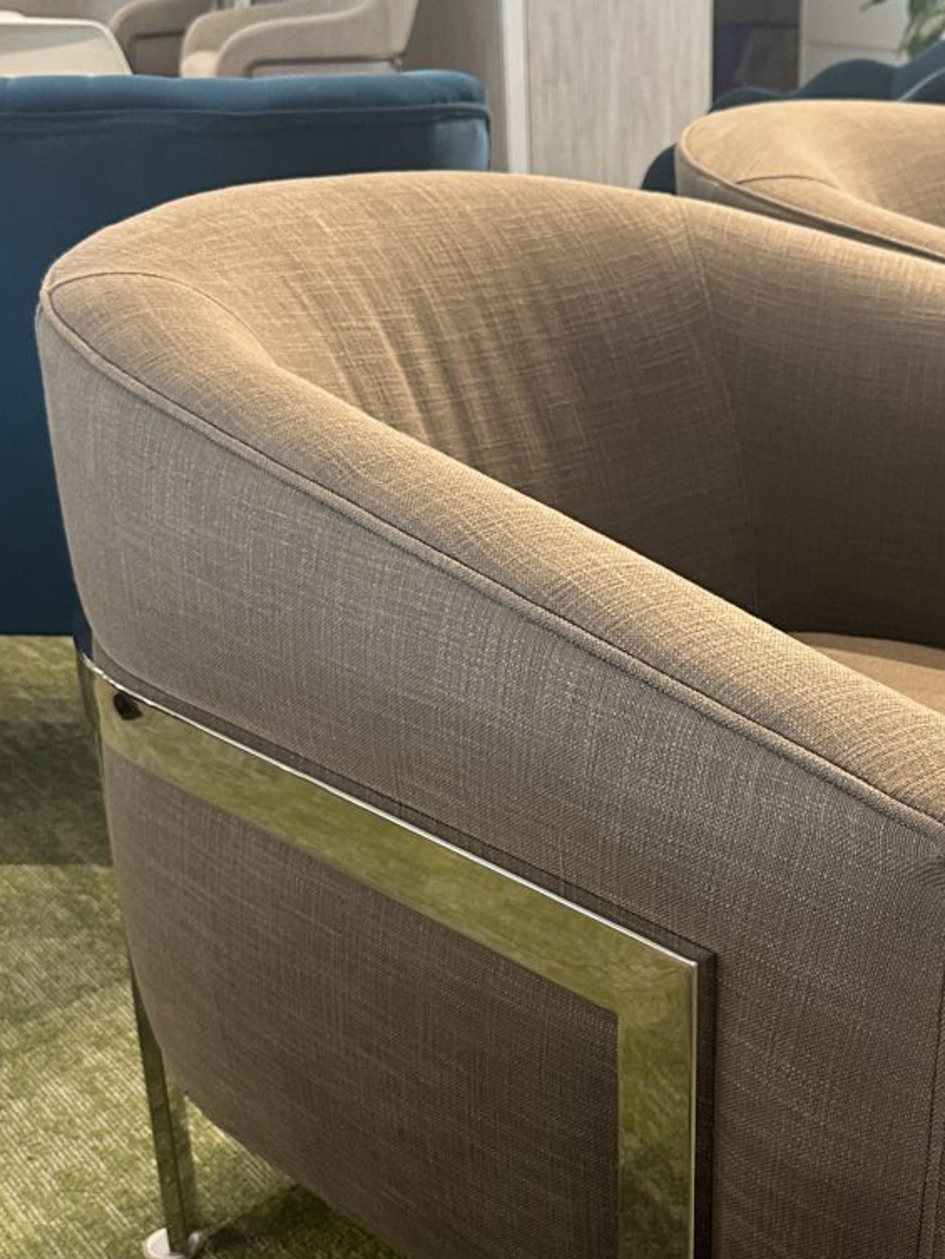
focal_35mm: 51
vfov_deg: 37.2
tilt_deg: -24.6
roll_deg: -0.5
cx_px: 694
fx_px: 1856
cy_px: 803
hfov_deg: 28.2
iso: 400
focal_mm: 6.86
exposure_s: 1/60
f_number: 1.78
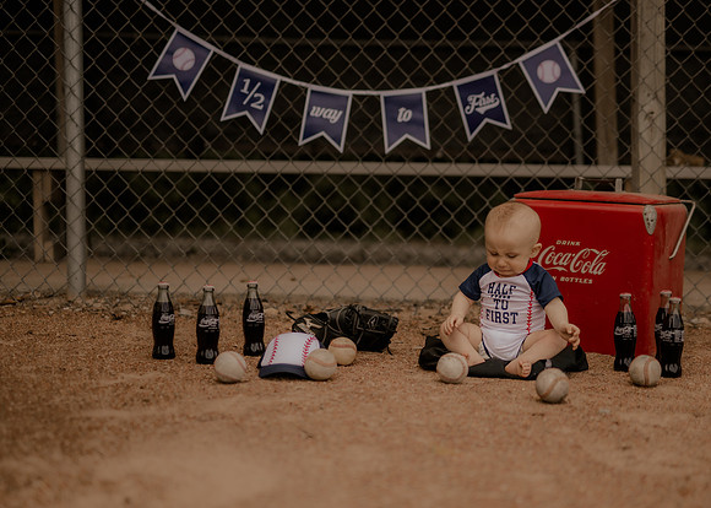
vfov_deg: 24.4
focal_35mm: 58
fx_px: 1172
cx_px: 398
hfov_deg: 33.7
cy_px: 271
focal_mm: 50
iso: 160
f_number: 3.2
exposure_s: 1/4000
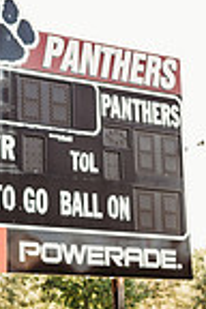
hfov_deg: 17.6
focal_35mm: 75
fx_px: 644
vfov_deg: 26.3
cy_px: 264
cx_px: -17
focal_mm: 24
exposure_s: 1/800
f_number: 2.8
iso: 200
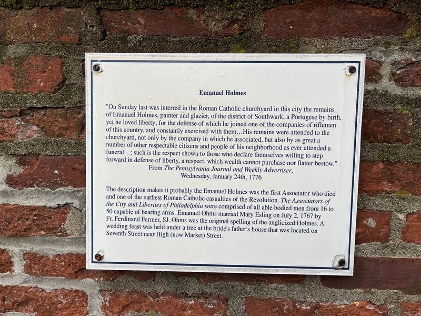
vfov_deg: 53.1
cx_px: 210
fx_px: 316
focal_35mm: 26
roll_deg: -1.3
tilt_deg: -3.0
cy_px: 158
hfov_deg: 67.3
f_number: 1.6
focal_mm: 5.1
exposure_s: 1/122
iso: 64
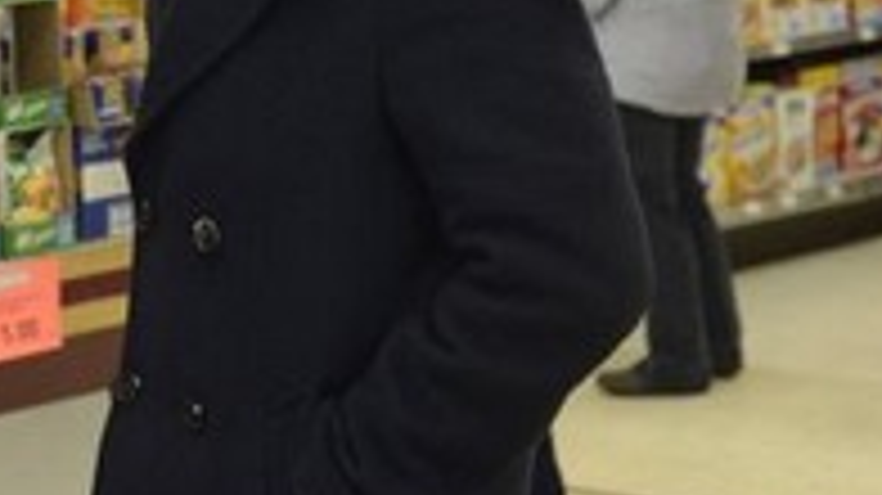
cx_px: -130
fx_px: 3132
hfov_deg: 15.5
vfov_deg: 8.8
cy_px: -212
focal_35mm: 134
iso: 2000
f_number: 5
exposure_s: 1/125
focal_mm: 50
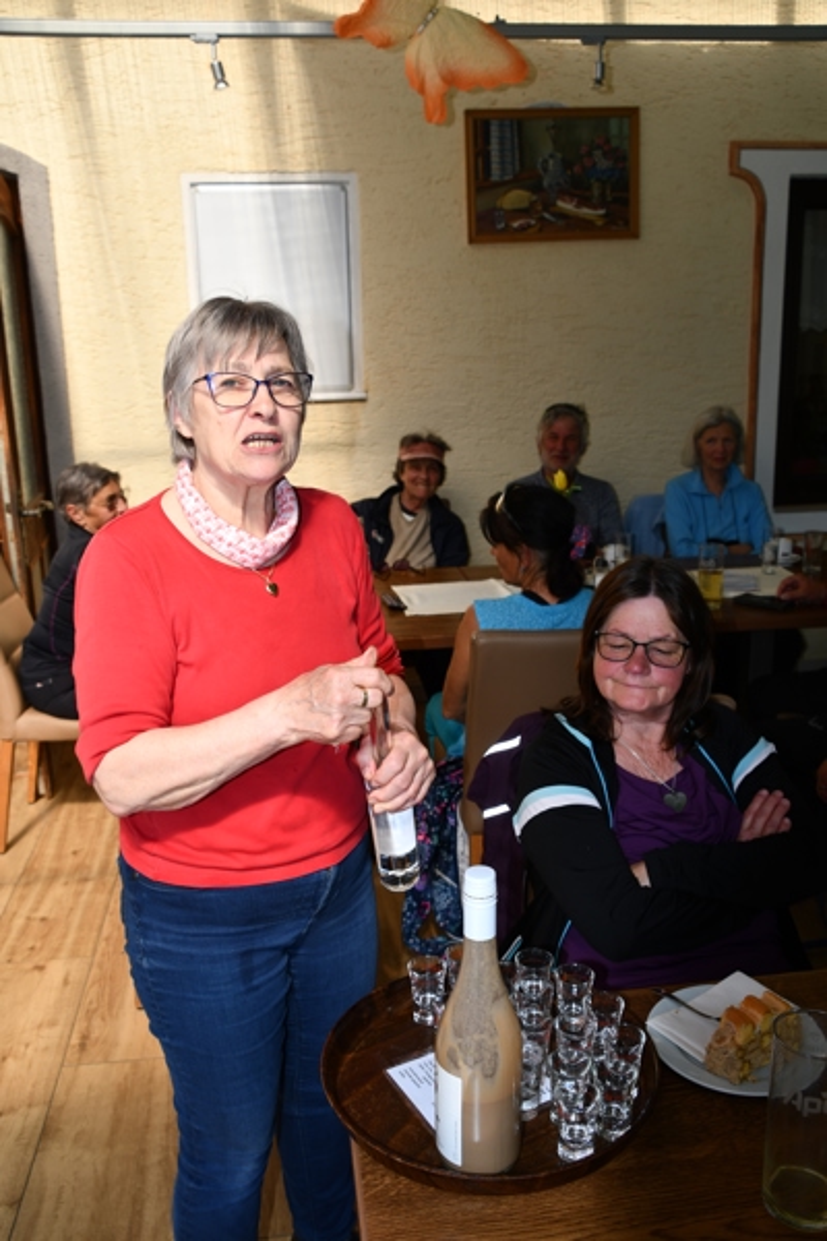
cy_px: 620
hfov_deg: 42.3
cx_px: 414
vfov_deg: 60.3
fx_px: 1068
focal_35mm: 31
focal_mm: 21
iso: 100
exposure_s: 1/250
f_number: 5
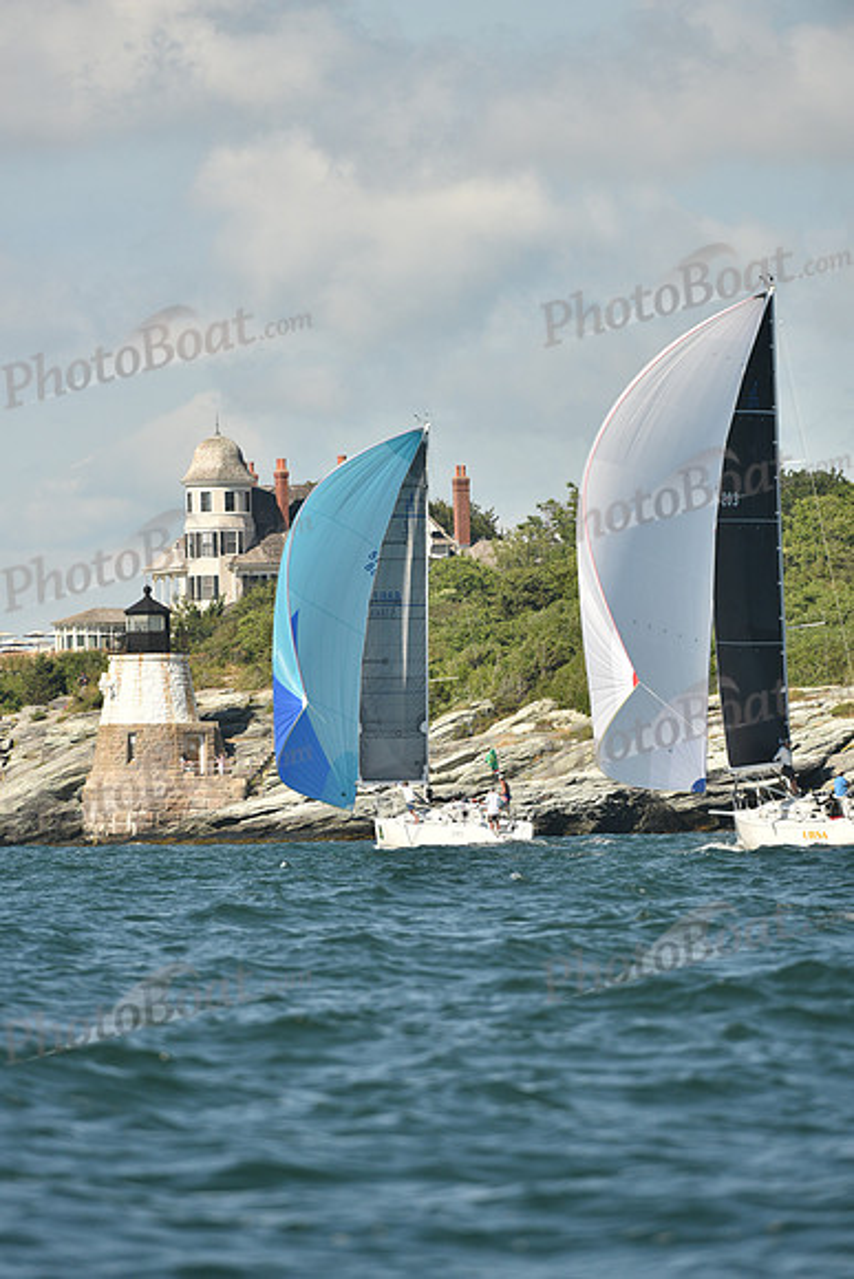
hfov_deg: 3.4
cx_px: 427
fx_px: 14224
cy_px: 640
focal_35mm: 400
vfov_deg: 5.2
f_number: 6.3
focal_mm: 400
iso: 250
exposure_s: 1/1000
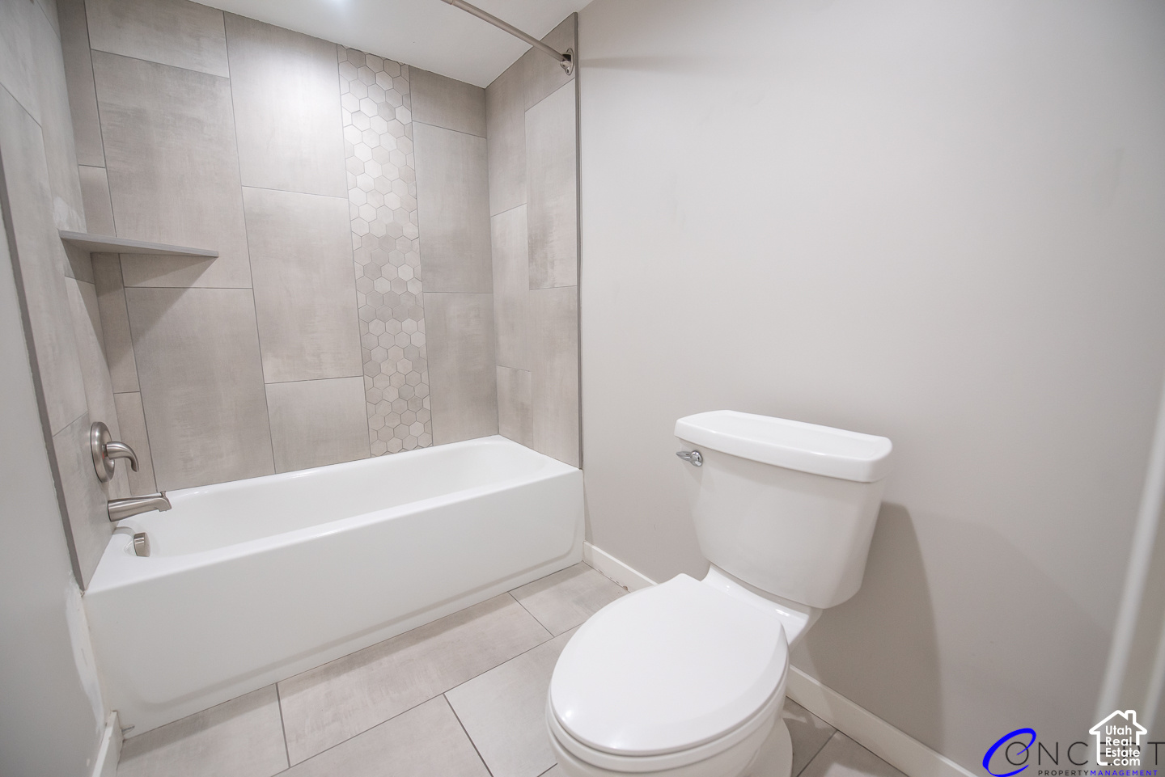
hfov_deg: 104.2
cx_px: 582
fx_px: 453
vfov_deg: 81.2
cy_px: 388
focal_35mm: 14
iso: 1000
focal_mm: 14
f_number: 3.5
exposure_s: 1/250
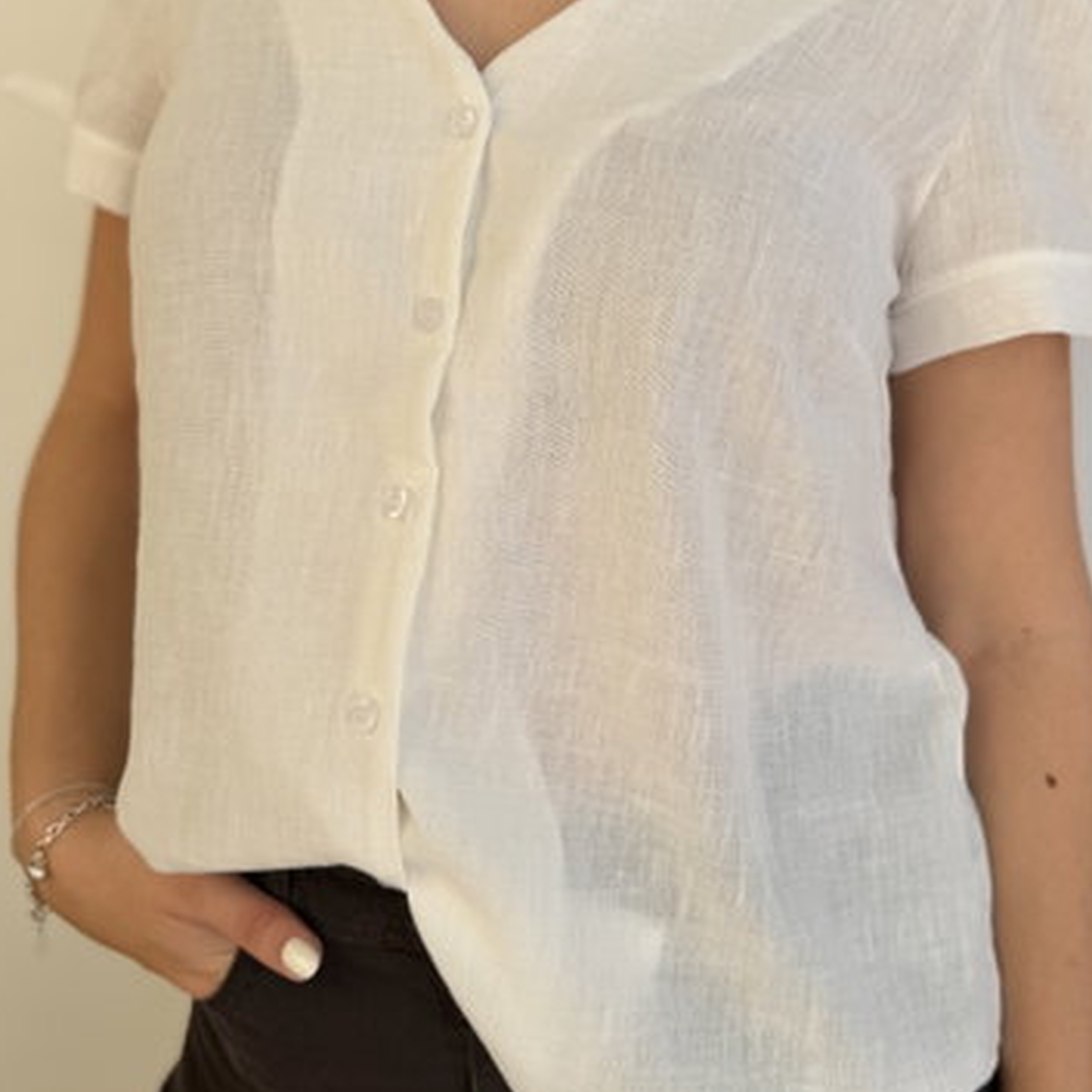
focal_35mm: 32
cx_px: 600
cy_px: 425
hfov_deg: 51.0
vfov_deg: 50.7
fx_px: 1142
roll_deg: +2.7
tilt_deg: -11.0
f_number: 1.78
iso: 80
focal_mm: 6.76
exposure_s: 1/2525
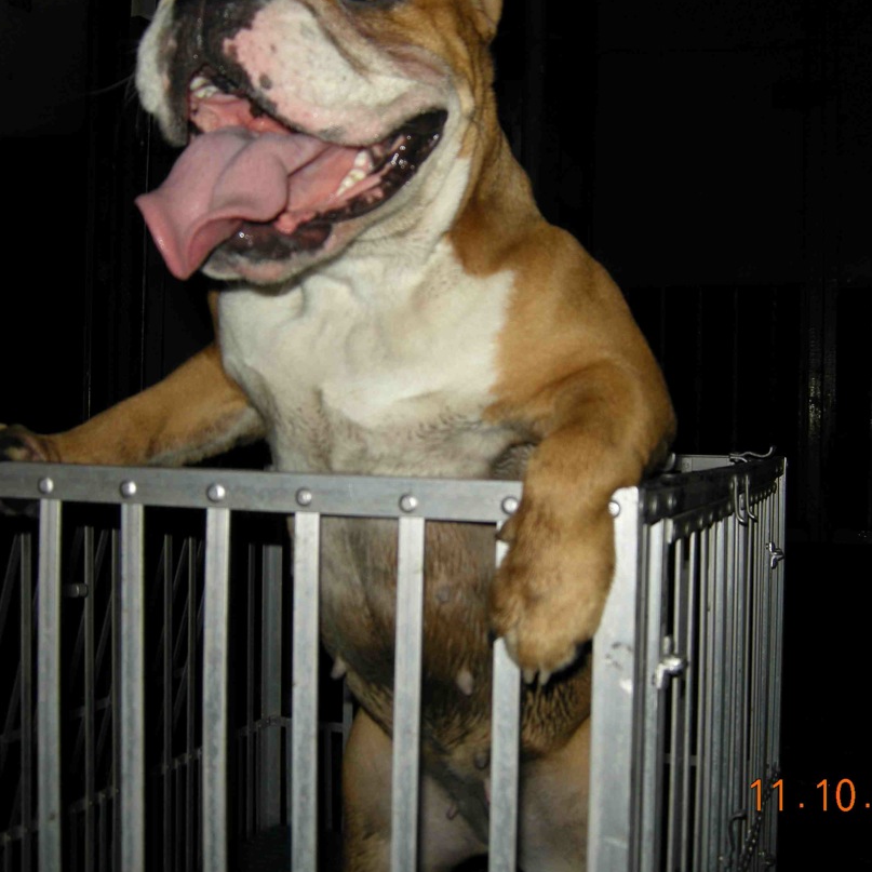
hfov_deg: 36.7
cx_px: 510
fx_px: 1311
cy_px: 411
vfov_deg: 36.8
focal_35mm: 46
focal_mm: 7.5
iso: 64
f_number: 2.7
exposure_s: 1/60
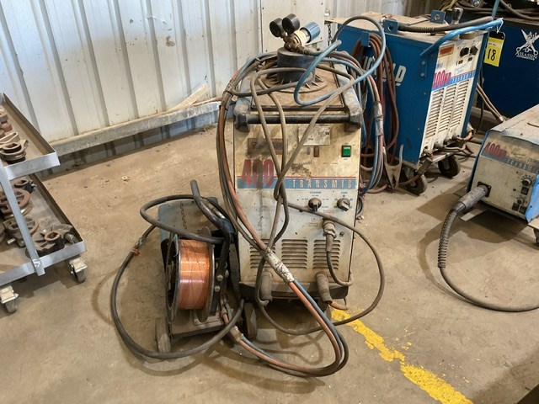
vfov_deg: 48.2
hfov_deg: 61.7
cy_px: 202
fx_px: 452
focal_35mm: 29
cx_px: 270
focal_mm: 3
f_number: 1.8
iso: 250
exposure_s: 1/60
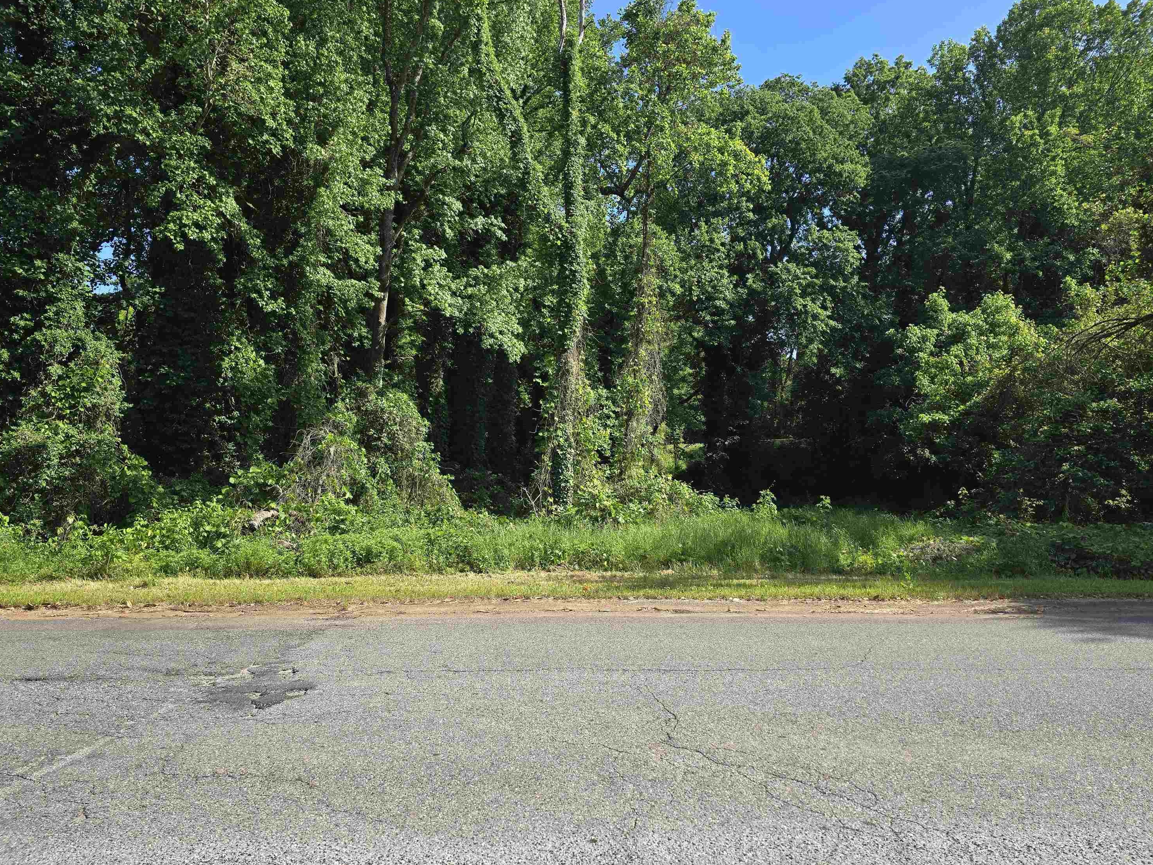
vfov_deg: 56.8
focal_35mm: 24
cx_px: 573
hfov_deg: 71.6
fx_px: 799
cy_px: 442
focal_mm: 6.3
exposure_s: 1/324
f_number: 1.7
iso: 12
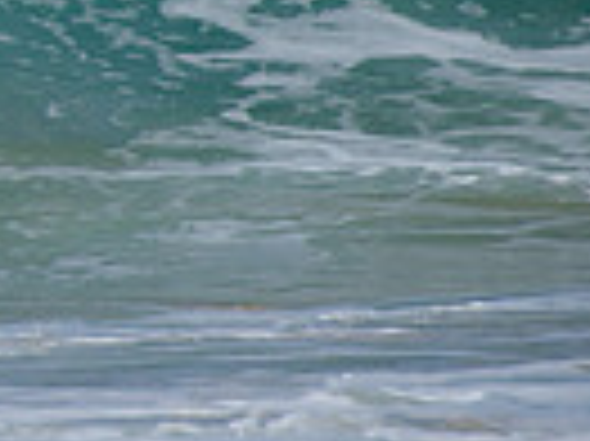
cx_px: -698
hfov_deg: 0.9
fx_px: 36169
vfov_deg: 0.7
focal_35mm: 2124
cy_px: -187
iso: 160
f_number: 5.6
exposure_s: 1/2000
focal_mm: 500
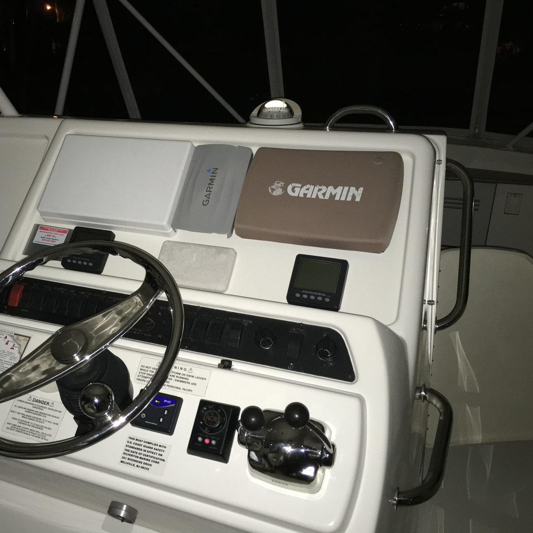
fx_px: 610
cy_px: 262
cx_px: 187
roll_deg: +0.3
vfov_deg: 47.2
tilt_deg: -21.2
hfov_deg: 46.6
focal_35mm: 35
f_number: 2.2
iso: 100
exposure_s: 1/16
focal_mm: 4.15
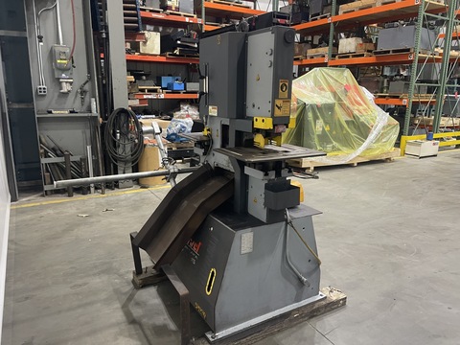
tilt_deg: -12.6
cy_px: 172
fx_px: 332
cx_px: 230
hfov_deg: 69.4
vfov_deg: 54.9
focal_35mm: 25
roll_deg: -0.9
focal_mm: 5.1
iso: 400
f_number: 1.6
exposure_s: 1/40
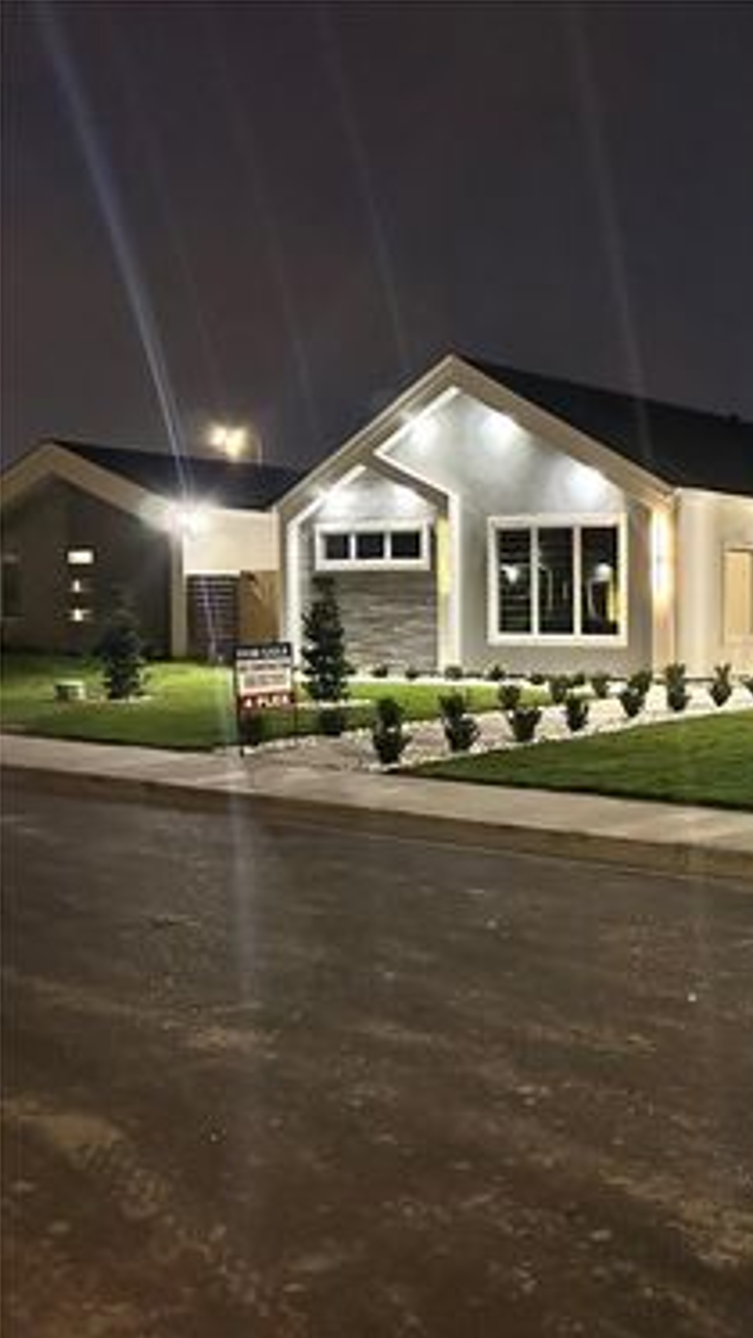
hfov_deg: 27.6
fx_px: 1348
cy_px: 669
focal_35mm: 38
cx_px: 893
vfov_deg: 52.8
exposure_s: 1/30
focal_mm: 5.7
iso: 640
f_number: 1.5
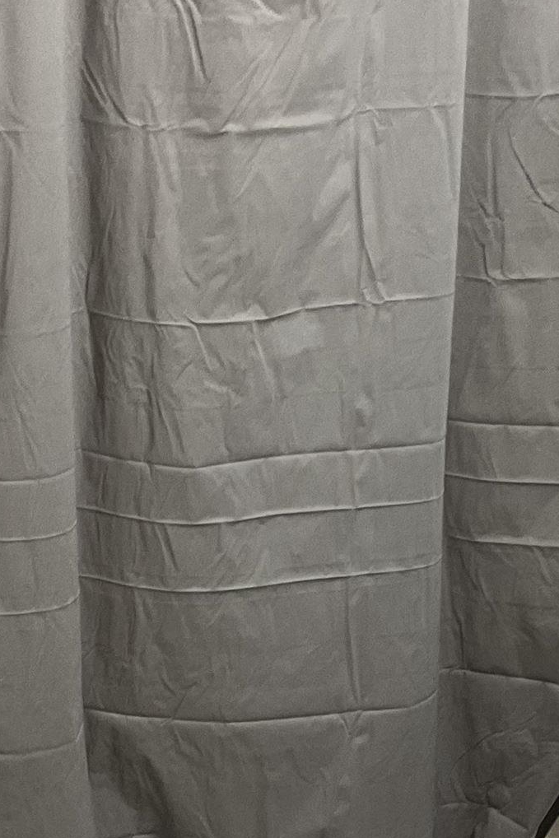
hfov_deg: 14.9
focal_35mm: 91
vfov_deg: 21.9
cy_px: 729
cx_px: 95
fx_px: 2119
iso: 64
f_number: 1.8
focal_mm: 3
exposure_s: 1/60
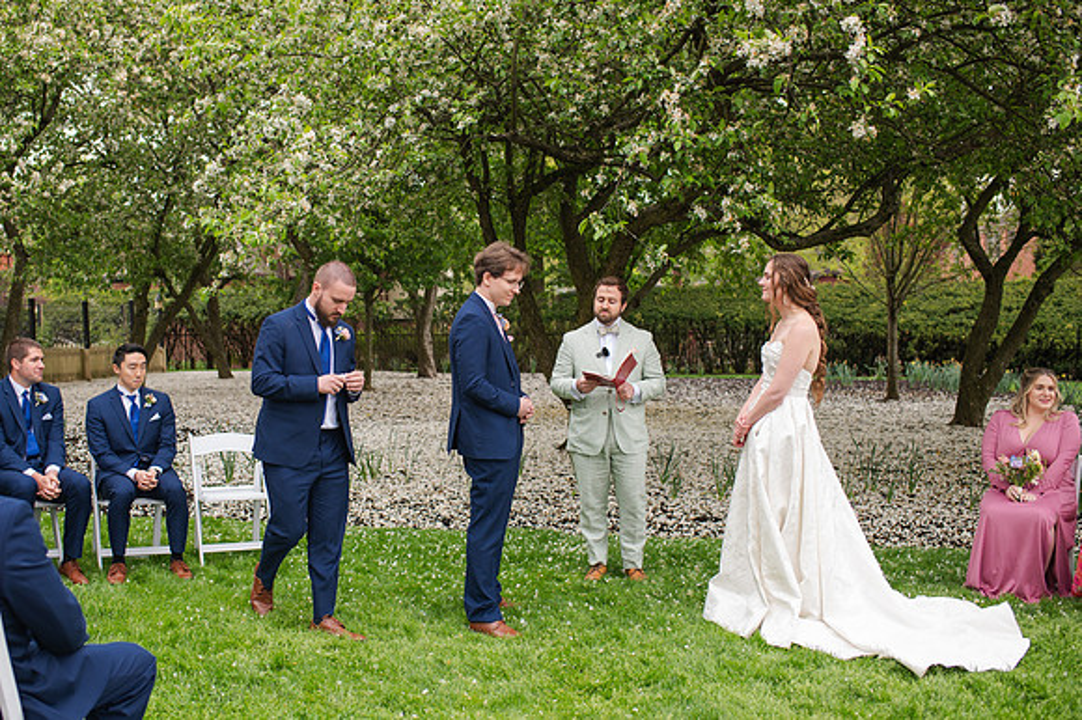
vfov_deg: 32.6
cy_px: 360
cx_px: 448
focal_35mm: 41
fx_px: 1232
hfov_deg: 47.2
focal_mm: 35
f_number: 3.2
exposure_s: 1/640
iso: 360
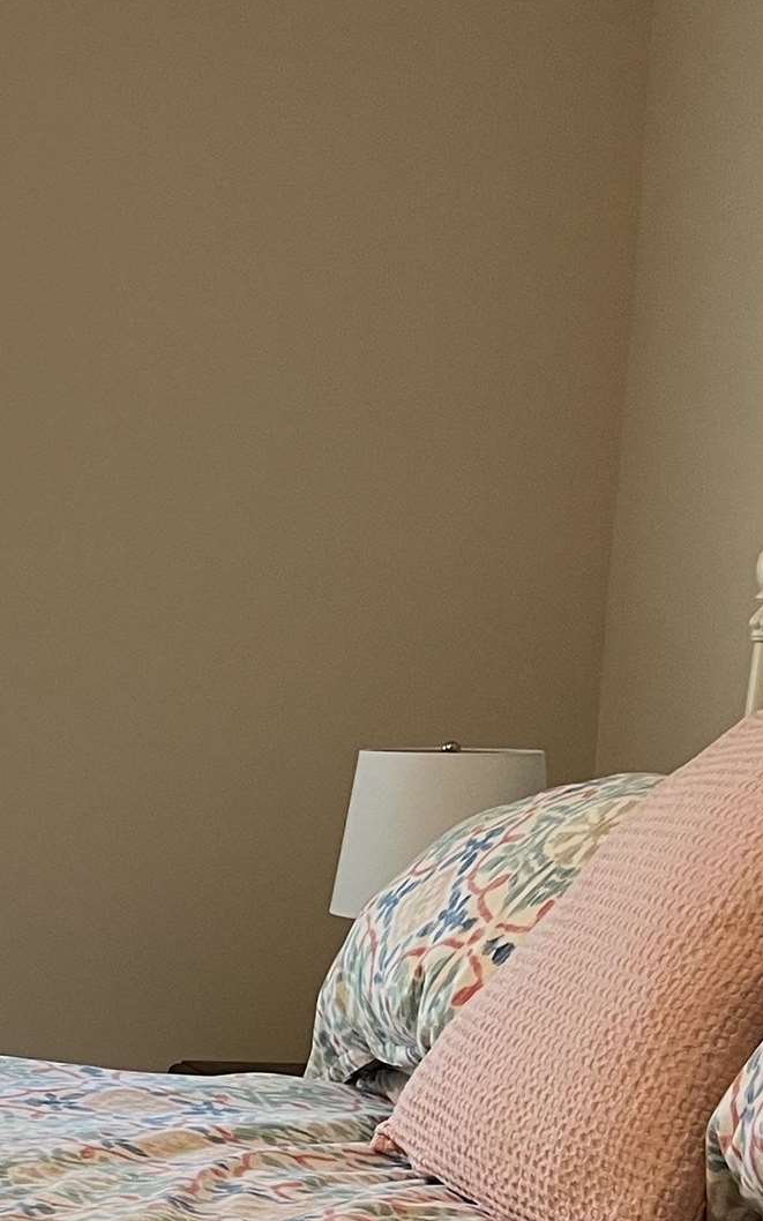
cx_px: -776
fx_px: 2662
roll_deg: -0.7
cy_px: 1065
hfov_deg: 13.8
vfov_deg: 25.2
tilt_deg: -8.0
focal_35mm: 80
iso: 100
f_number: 1.5
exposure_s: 1/60
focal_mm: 5.7
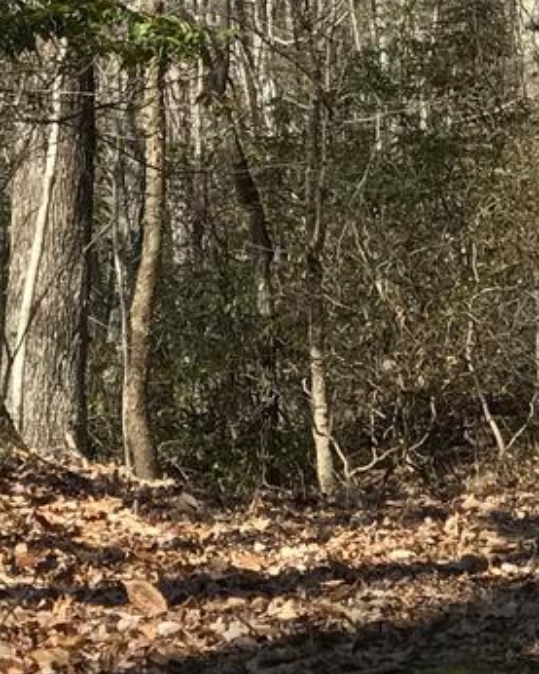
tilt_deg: +16.0
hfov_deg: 6.3
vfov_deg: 7.5
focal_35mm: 247
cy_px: -674
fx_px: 4923
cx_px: 428
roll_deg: -0.8
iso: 20
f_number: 2.8
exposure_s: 1/404
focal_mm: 6.6
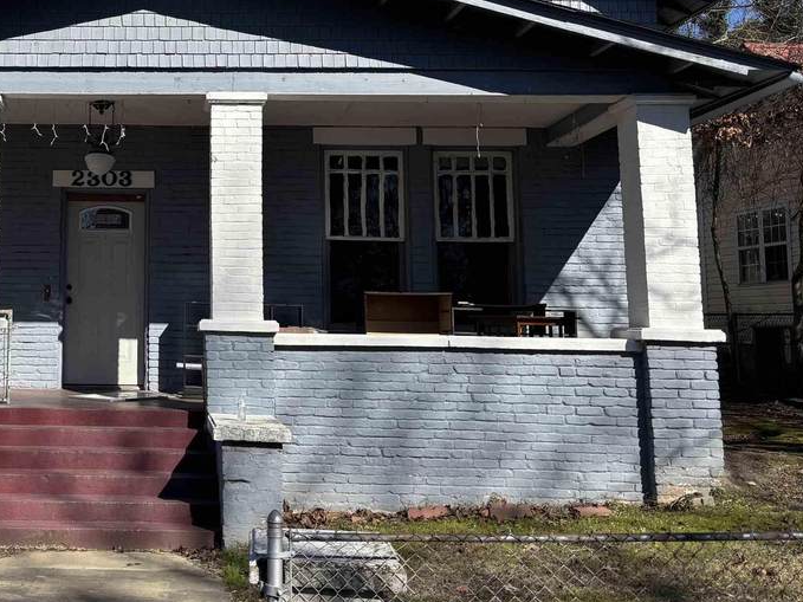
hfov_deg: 37.1
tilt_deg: +9.0
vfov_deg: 29.2
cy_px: 151
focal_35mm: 49
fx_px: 1136
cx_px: 125
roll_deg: -0.5
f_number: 1.6
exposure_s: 1/3650
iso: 50
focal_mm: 5.96
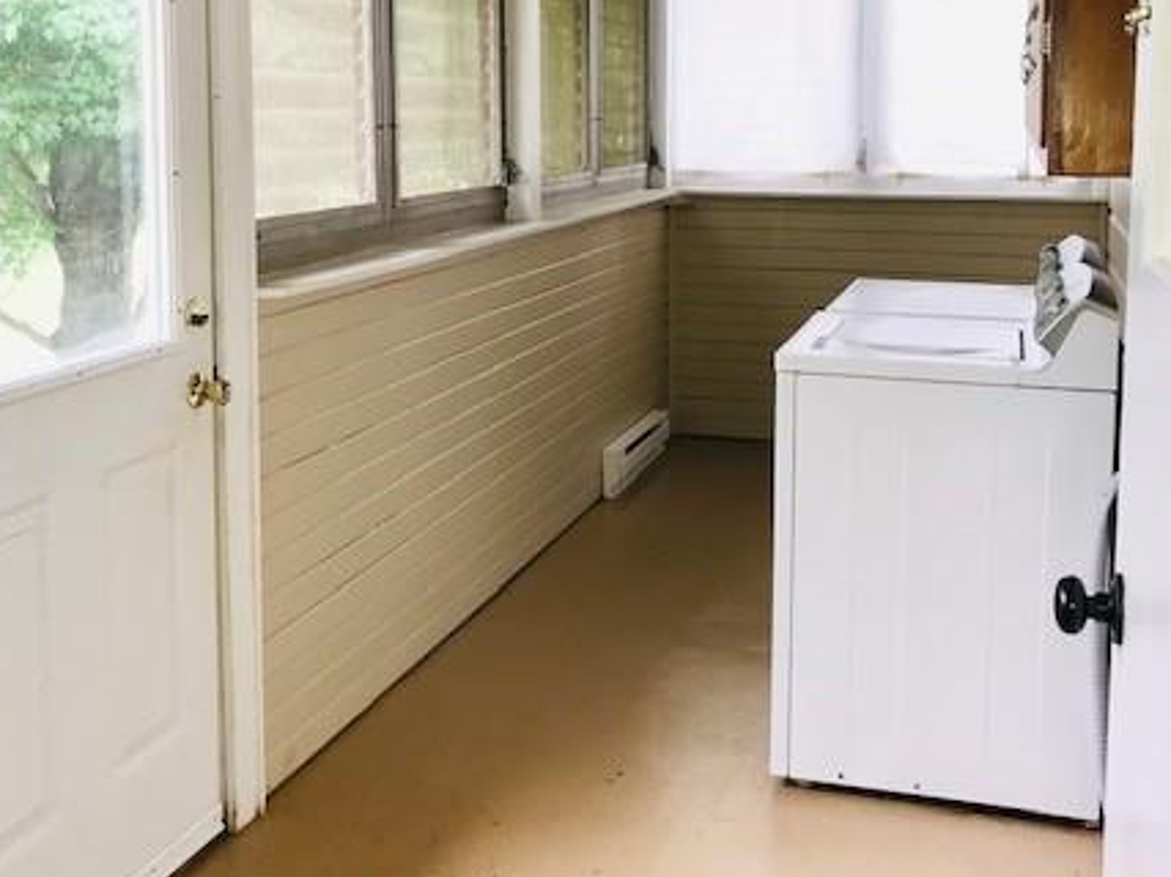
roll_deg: +0.5
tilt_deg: -4.3
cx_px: 581
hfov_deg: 44.8
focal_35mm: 42
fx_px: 1420
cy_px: 252
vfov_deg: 33.8
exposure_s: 1/30
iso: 25
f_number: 1.8
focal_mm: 3.99
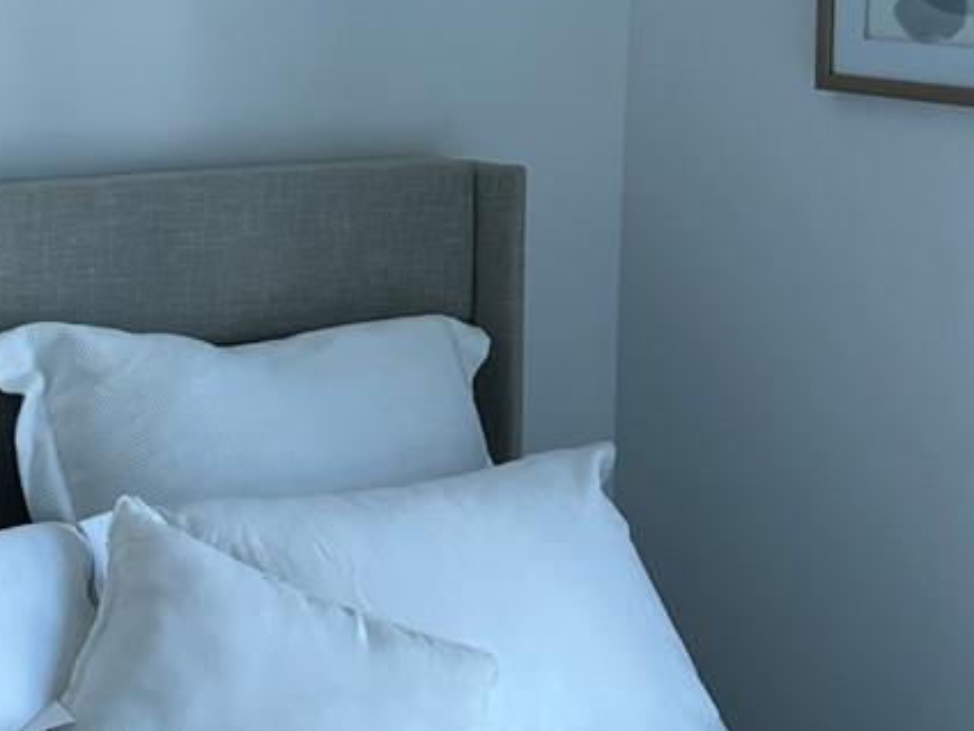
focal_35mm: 98
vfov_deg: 15.0
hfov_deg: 19.0
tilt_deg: -6.9
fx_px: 2757
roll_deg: +0.2
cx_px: -163
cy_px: 156
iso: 50
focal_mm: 5.7
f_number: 1.5
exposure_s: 1/121
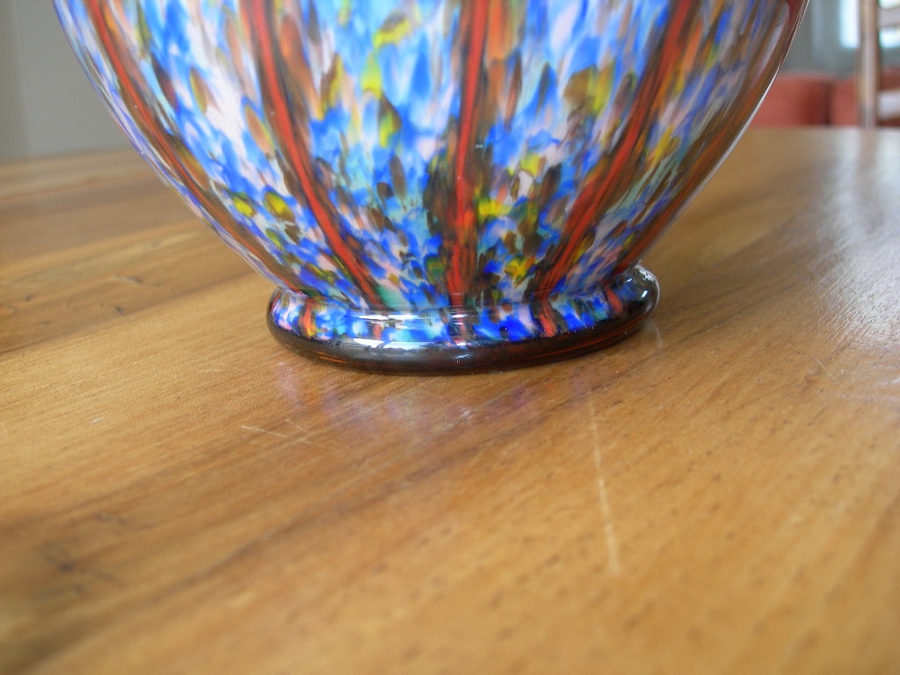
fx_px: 988
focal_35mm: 38
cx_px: 450
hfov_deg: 49.0
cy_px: 338
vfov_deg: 37.7
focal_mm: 7.8
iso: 50
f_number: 2.8
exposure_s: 1/30
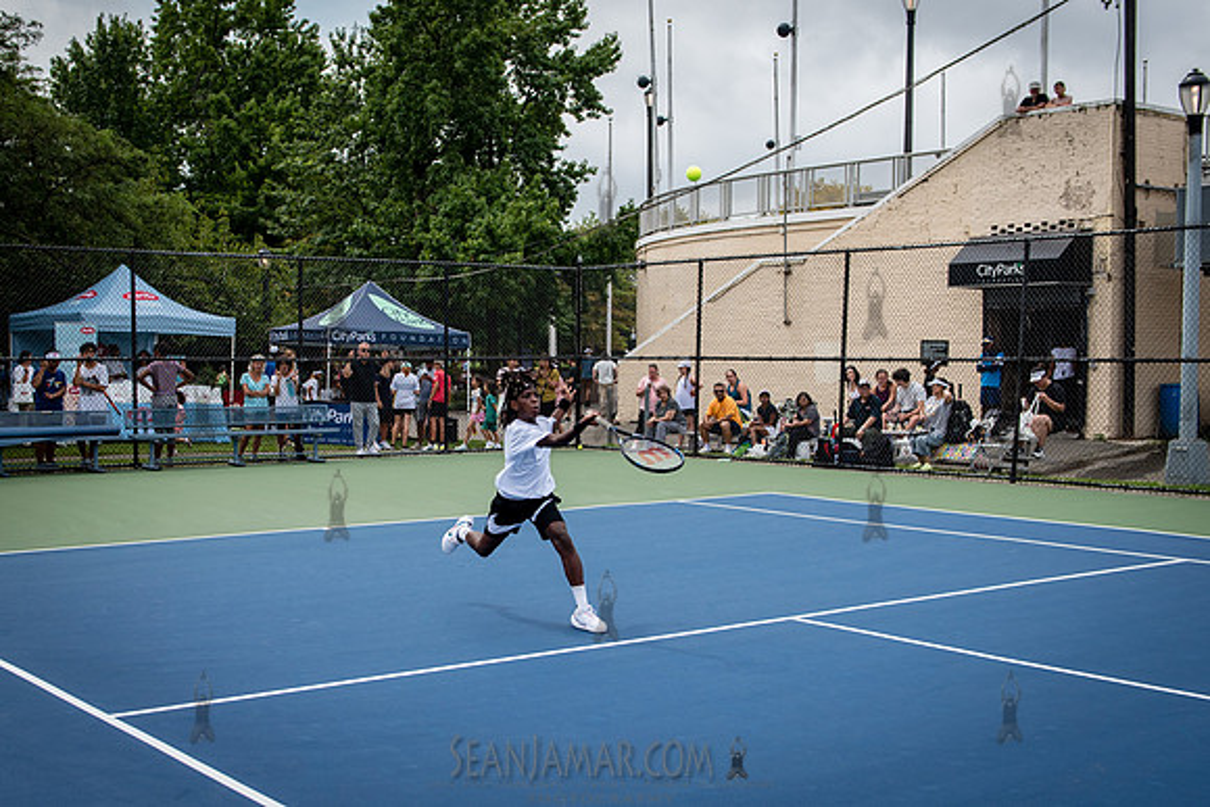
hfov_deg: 43.7
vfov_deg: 30.1
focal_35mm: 45
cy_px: 434
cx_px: 500
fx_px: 1503
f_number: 4
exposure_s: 1/2000
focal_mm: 32
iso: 200
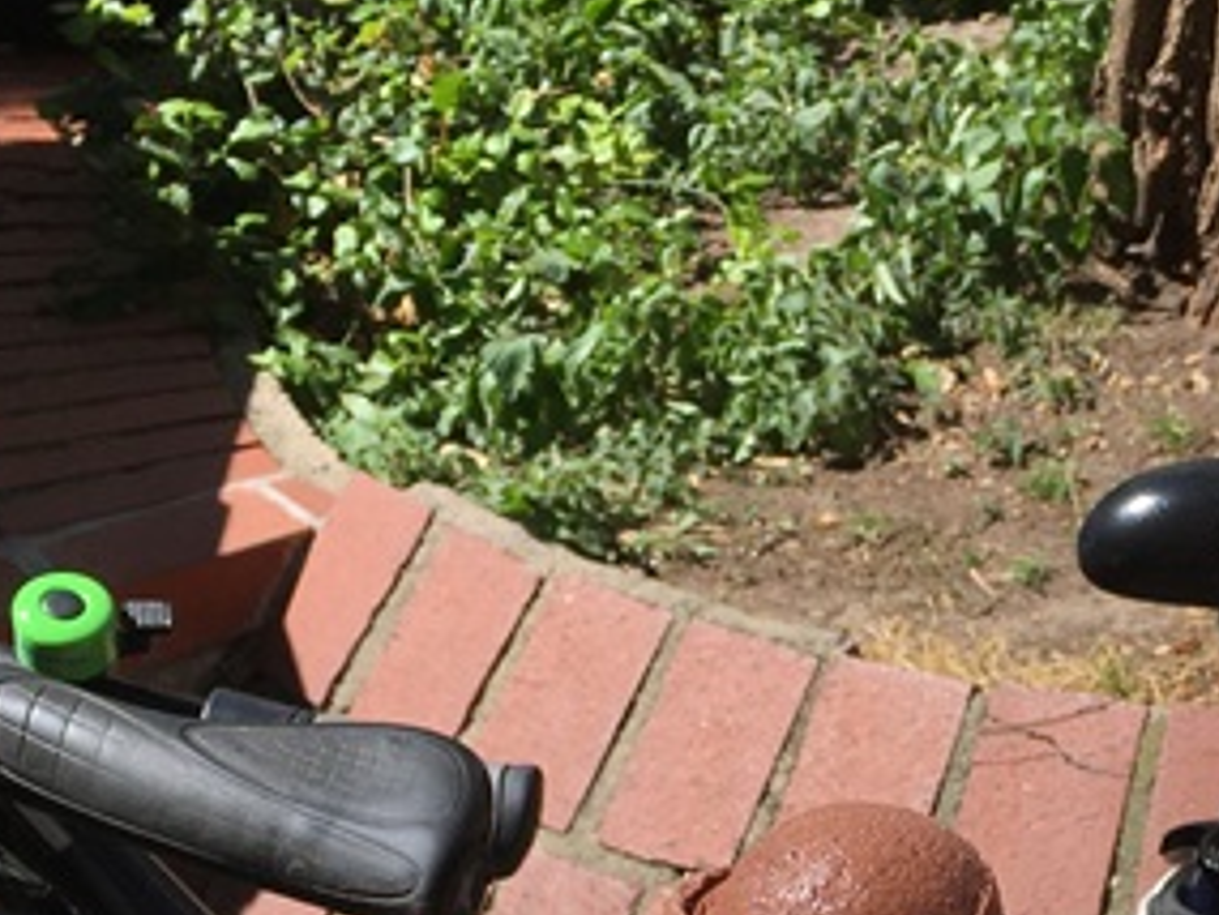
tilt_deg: -33.6
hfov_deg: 23.2
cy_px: 1095
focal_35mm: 82
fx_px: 2889
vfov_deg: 17.2
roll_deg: +0.9
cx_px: 1112
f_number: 2.2
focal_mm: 4.15
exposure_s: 1/1350
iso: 25
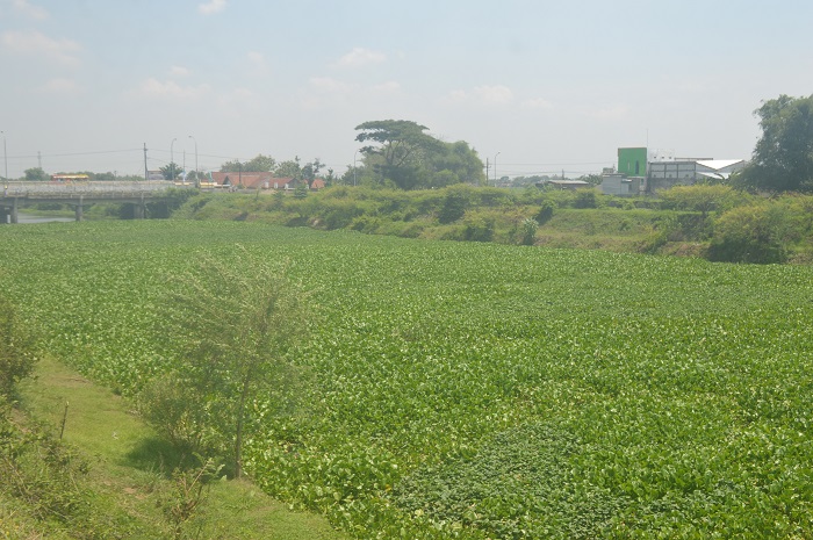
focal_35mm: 33
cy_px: 270
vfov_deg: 39.9
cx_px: 406
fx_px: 744
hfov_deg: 57.3
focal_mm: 22
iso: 100
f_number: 8
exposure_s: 1/200
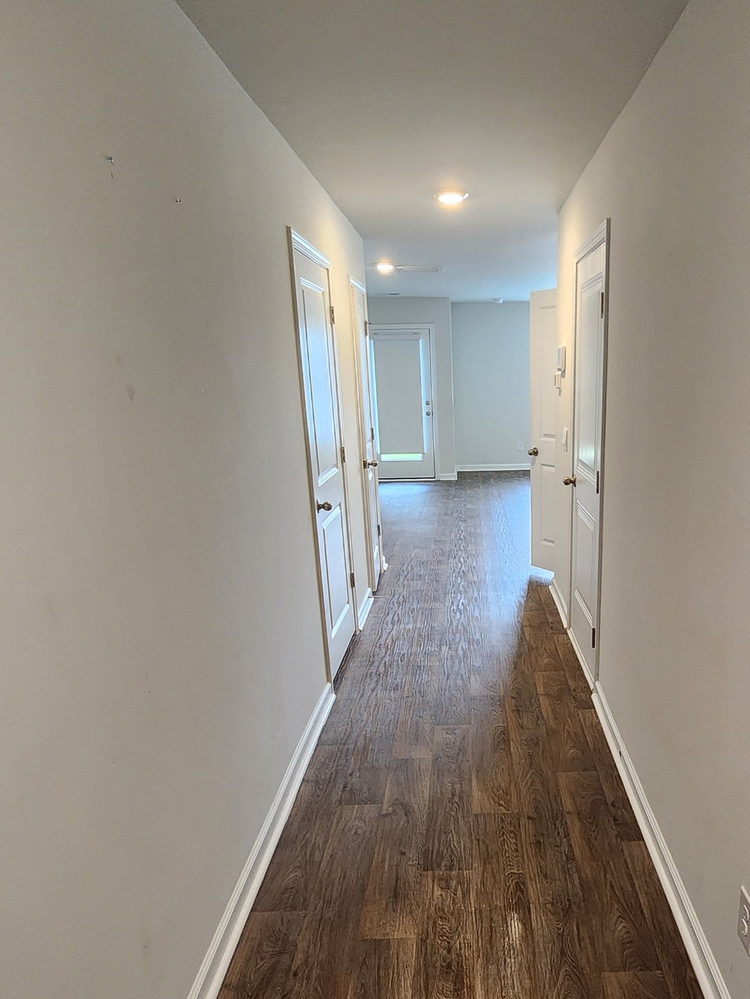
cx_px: 500
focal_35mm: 23
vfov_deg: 73.4
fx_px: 664
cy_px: 583
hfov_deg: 57.6
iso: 400
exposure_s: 1/60
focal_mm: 2.2
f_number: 2.2
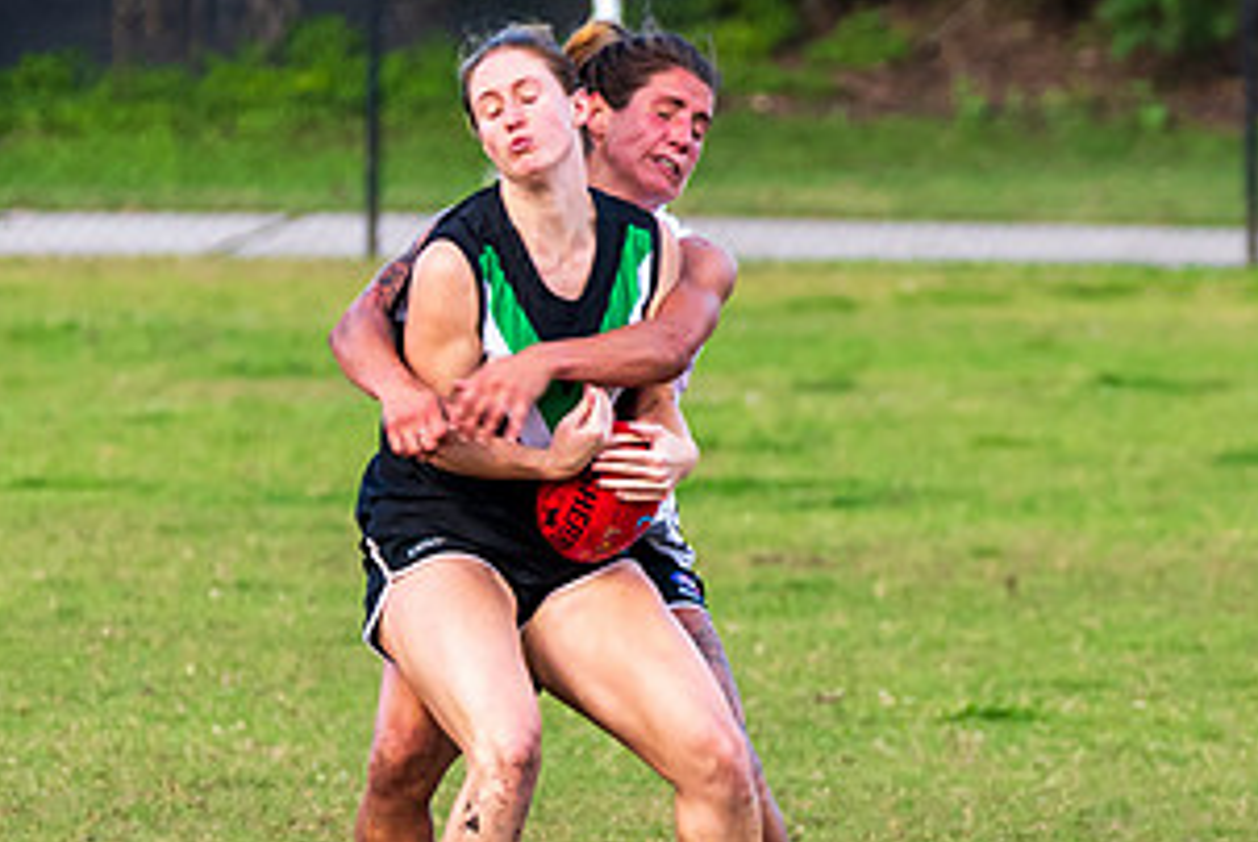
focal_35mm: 1026
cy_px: 817
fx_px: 35887
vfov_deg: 1.3
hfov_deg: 2.0
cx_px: 721
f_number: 8
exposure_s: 1/400
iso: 800
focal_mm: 300
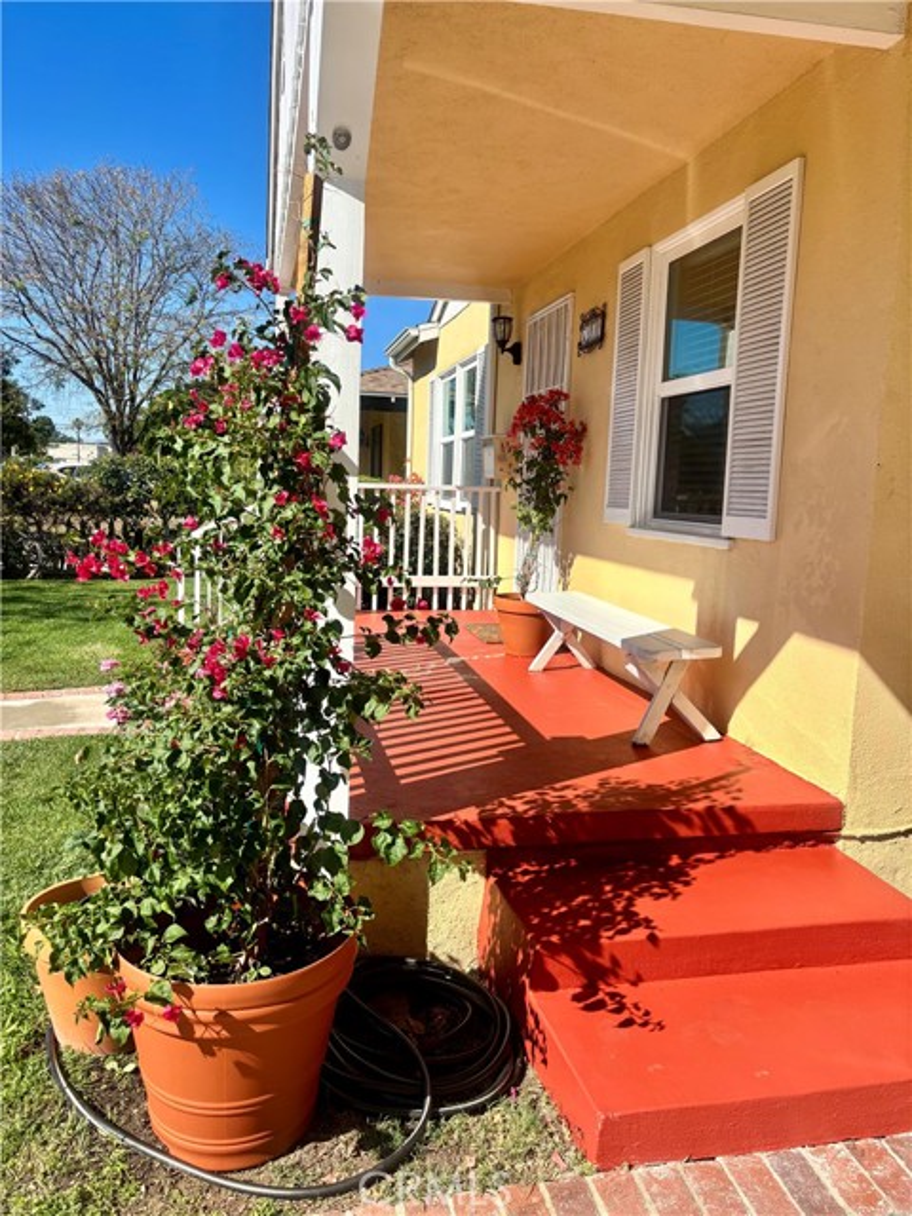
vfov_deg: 67.3
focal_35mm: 26
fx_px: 913
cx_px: 456
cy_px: 608
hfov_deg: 53.1
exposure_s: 1/2933
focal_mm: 5.96
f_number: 1.6
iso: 50
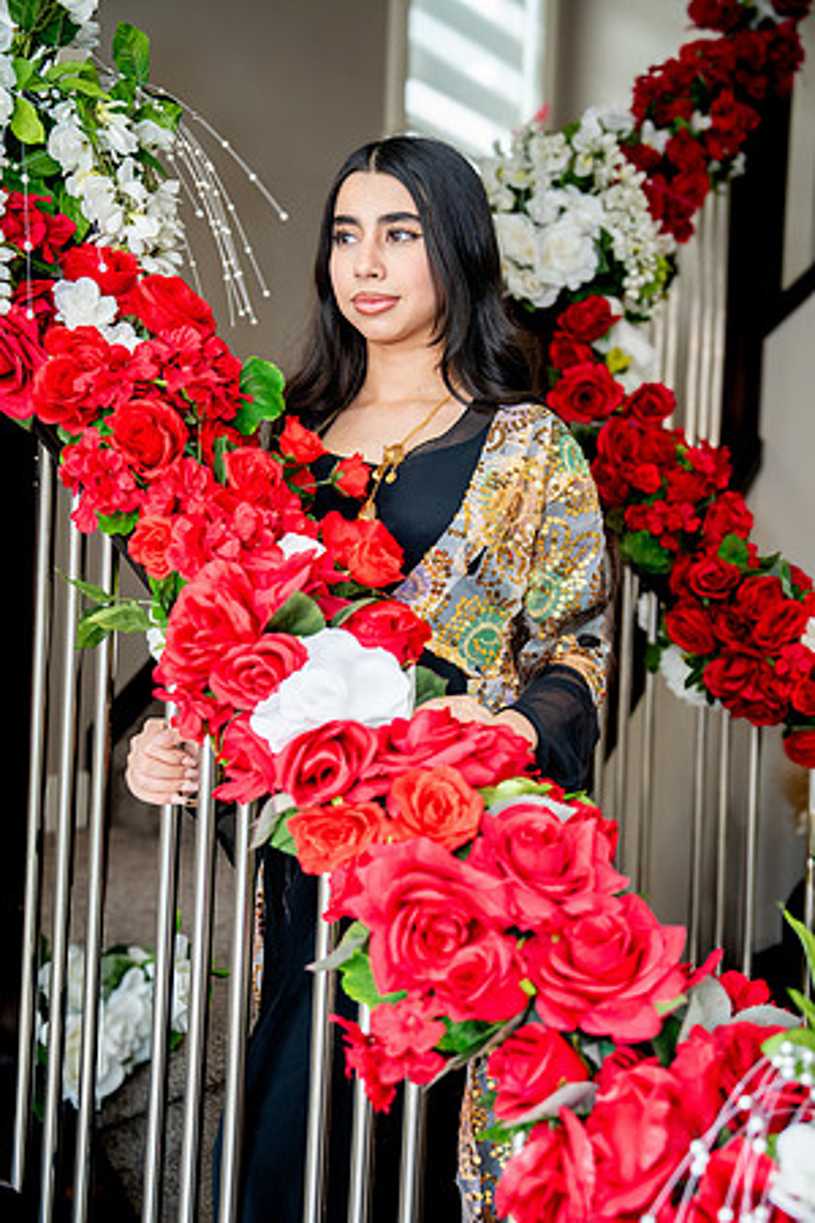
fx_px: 1222
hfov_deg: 36.9
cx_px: 408
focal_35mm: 36
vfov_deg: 53.1
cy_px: 612
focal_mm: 36
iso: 800
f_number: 2.8
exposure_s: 1/200
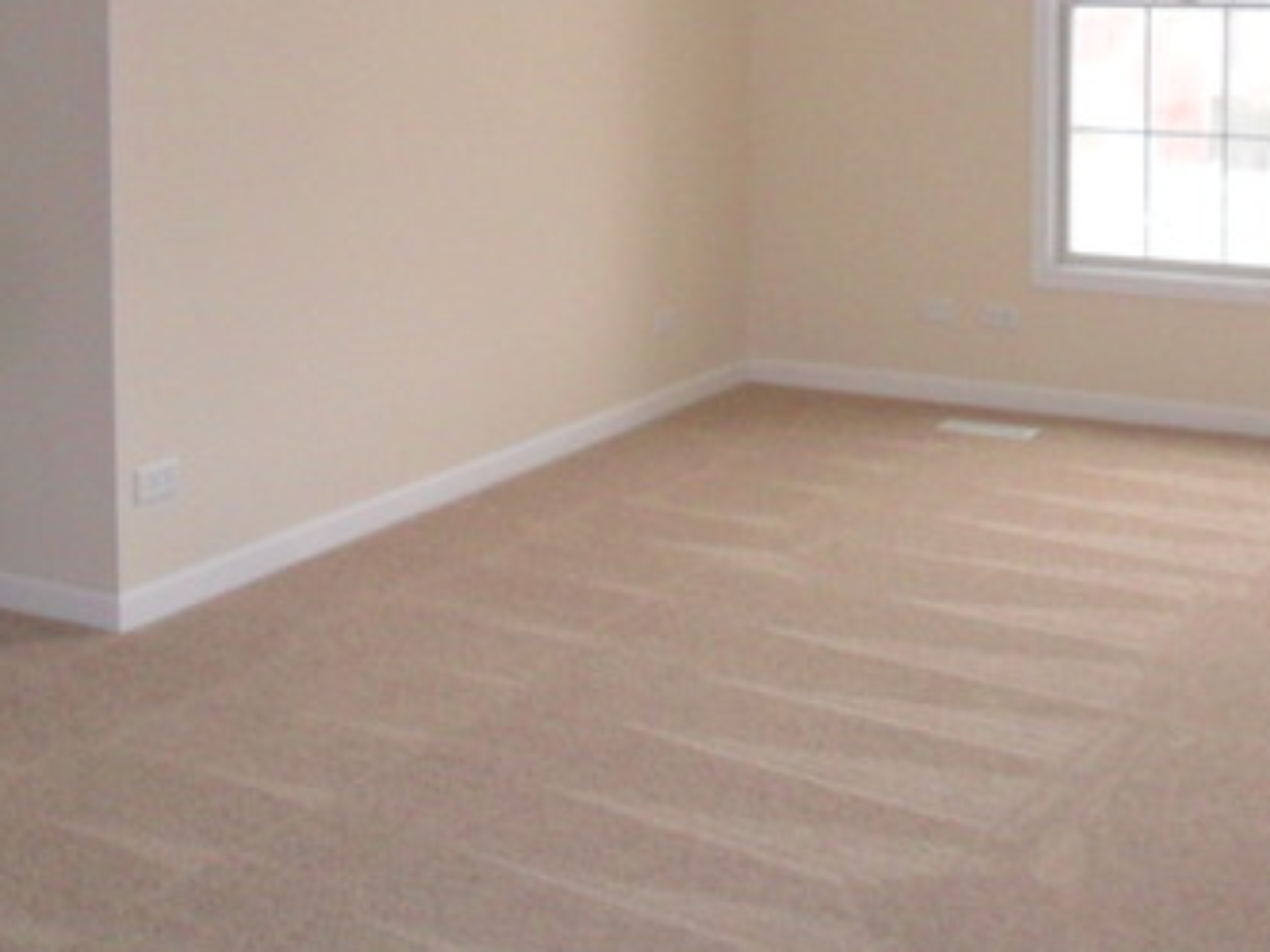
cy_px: 54
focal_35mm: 52
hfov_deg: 36.5
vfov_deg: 26.8
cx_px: 838
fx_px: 1908
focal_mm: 4.9
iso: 200
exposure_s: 1/20
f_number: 3.5
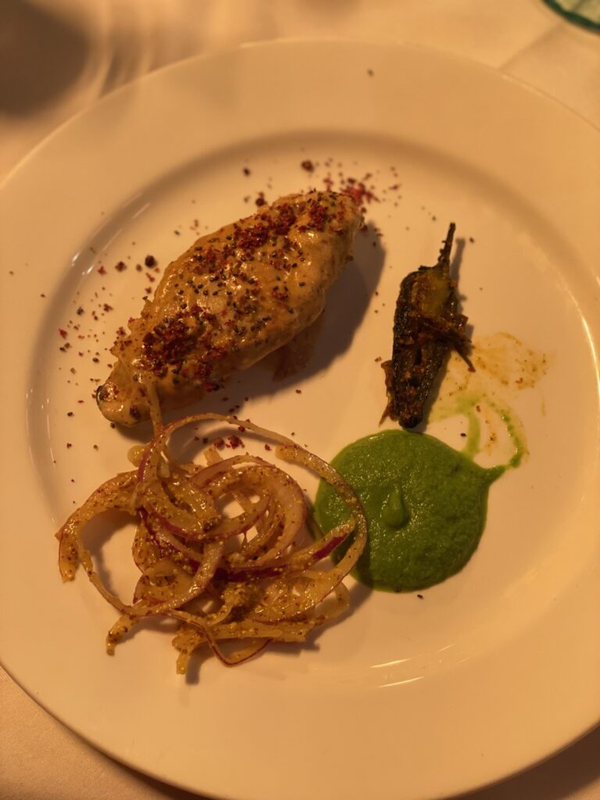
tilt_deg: -68.2
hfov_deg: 28.0
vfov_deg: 36.8
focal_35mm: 52
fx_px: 1202
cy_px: 400
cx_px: 300
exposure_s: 1/33
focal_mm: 6
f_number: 2
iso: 160
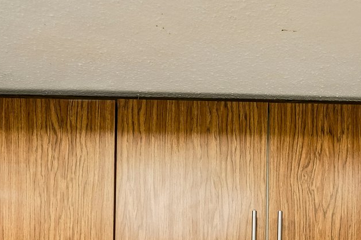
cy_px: 370
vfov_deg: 21.4
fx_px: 521
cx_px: 257
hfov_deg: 37.5
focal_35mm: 52
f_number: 8
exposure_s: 1/20
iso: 400
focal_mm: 16
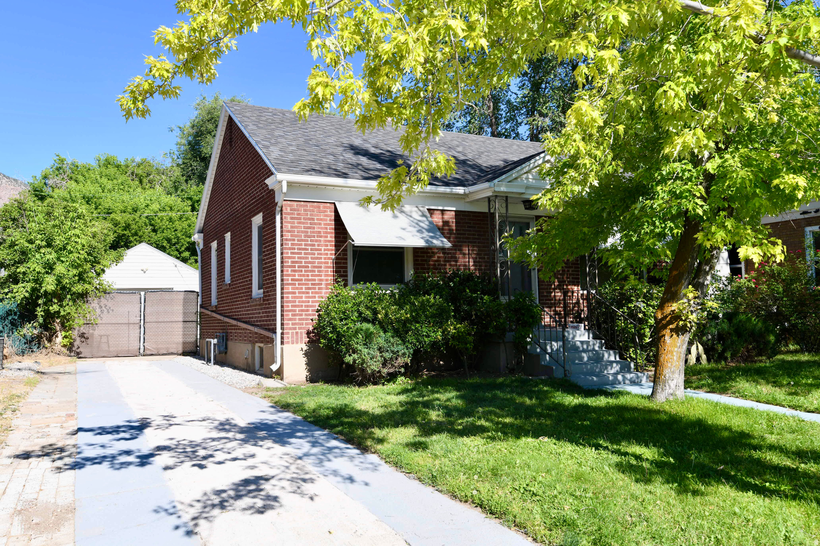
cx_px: 410
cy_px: 273
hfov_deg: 61.9
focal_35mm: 30
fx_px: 683
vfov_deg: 43.6
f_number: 9
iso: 200
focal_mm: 30
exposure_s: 1/250
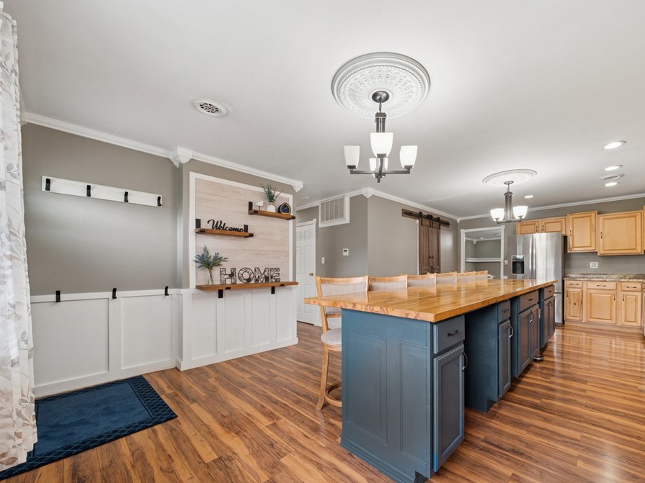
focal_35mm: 14
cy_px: 257
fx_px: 261
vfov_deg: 85.6
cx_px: 365
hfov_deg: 101.5
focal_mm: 12
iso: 125
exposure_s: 1/2.5
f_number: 11
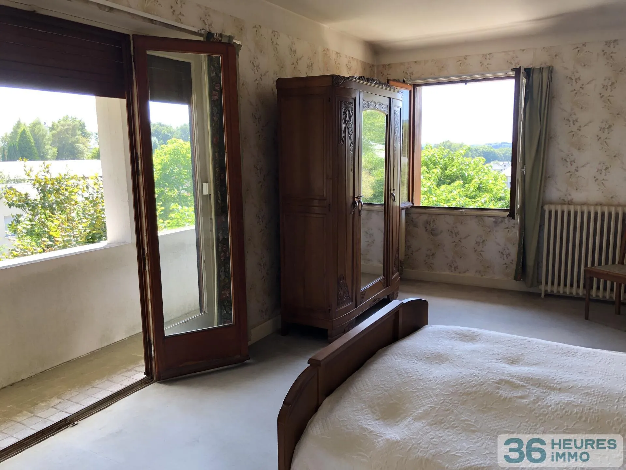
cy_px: 235
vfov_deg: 49.7
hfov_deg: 63.4
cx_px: 313
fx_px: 506
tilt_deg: -8.5
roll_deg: +1.0
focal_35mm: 28
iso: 40
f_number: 1.8
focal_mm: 3.99
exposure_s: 1/120
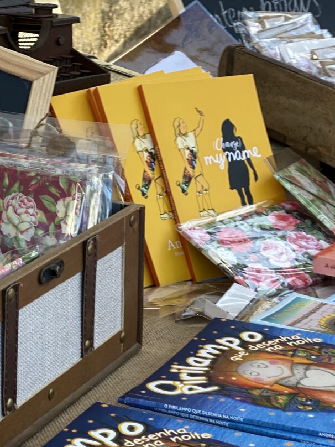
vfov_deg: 18.8
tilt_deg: -26.2
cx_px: 129
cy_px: 403
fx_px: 1329
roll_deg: +0.4
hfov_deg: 14.4
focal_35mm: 103
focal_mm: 6
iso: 20
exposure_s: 1/104
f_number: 2
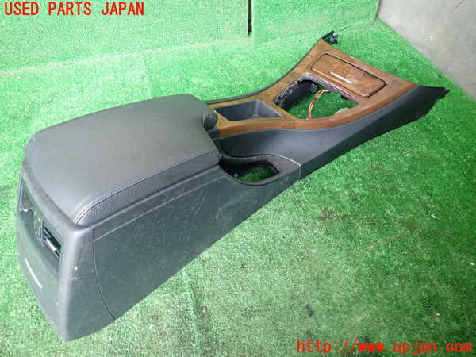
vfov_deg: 54.9
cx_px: 238
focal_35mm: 25
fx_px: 344
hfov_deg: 69.4
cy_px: 178
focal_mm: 4.5
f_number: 2
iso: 250
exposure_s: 1/30
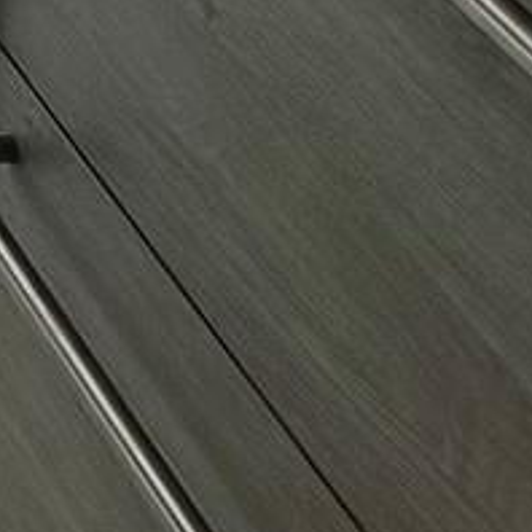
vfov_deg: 8.7
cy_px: -997
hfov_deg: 8.5
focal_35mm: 171
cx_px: -1085
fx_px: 2973
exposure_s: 1/2809
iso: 80
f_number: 1.78
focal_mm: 6.86
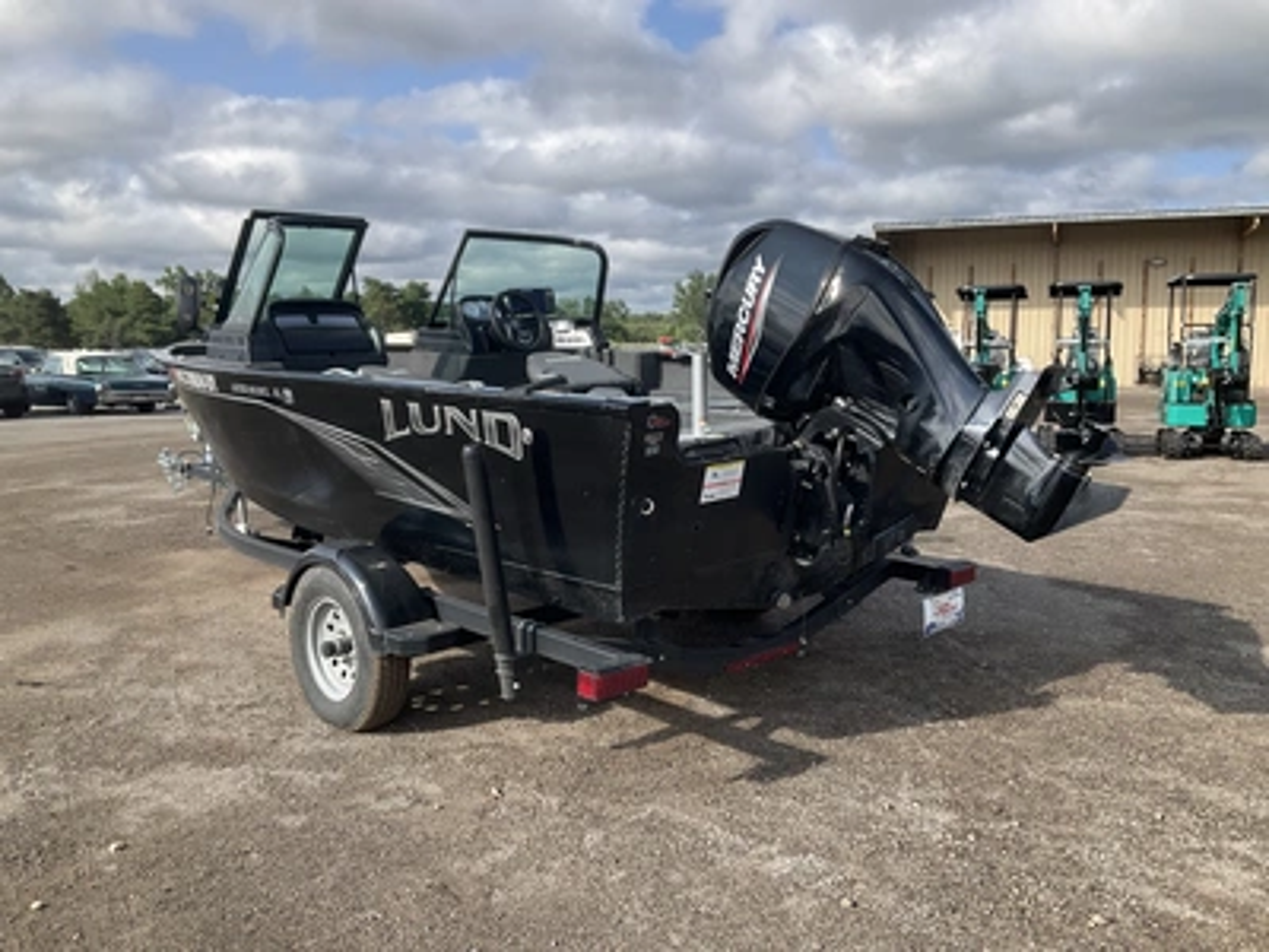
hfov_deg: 61.7
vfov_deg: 48.2
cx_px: 634
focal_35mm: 29
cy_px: 476
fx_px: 1063
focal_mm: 3
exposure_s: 1/1195
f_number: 1.8
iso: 25
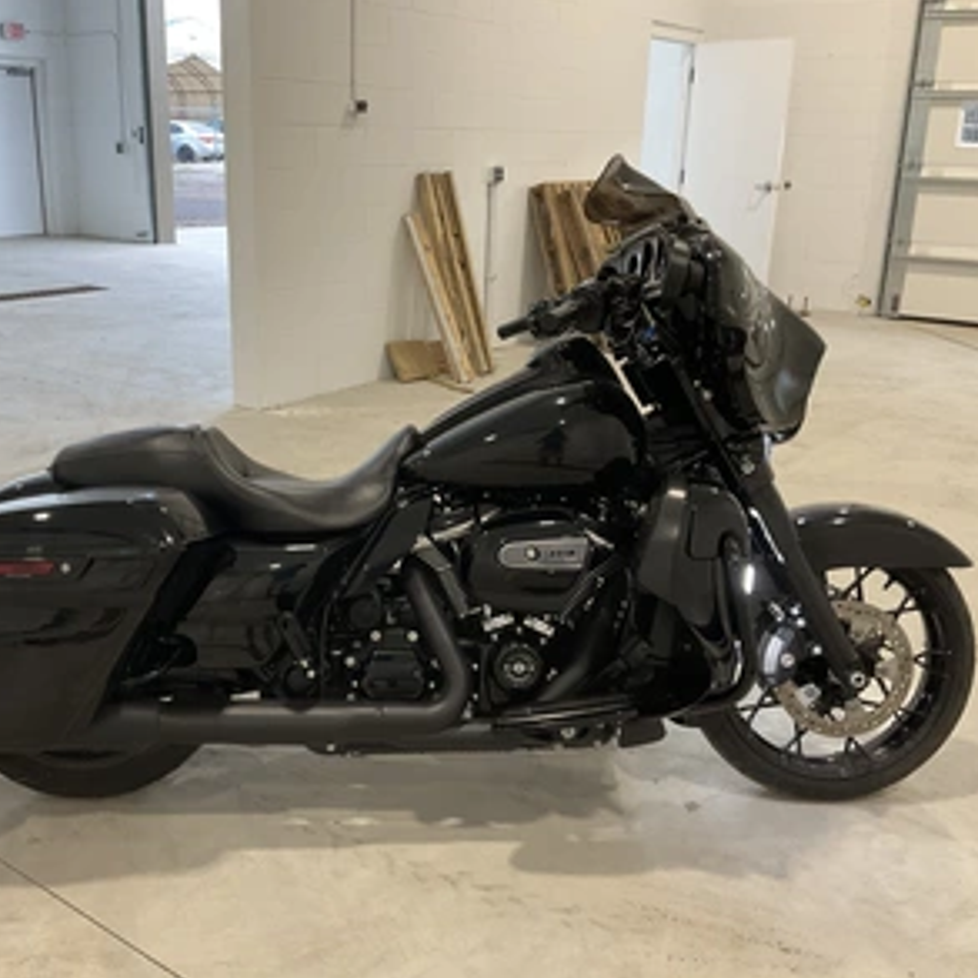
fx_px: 1119
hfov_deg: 47.0
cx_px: 401
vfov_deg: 47.2
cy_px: 494
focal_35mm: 35
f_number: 1.8
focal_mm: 3
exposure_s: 1/119
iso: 64
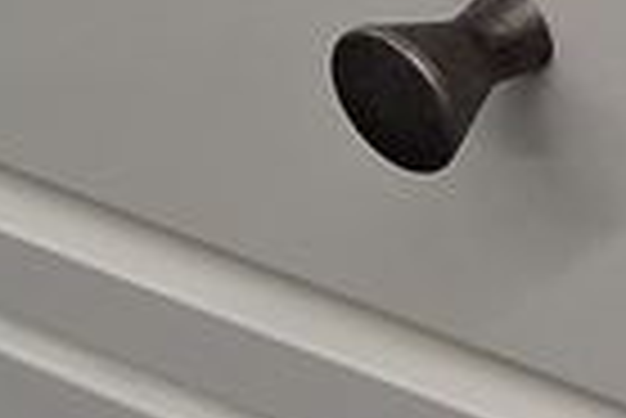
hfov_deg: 8.0
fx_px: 3516
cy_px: -342
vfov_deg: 6.7
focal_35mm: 202
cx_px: 2130
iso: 320
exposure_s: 1/100
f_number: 1.8
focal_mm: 4
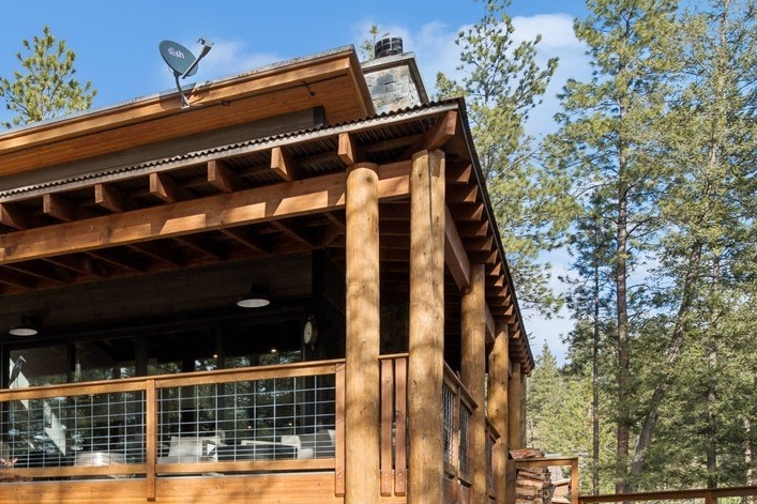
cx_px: 61
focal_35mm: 43
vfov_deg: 29.2
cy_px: 502
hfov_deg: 41.5
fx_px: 904
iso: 100
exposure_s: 1/320
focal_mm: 13
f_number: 6.3
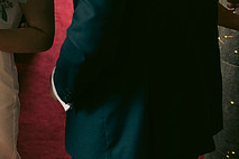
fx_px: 578
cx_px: -18
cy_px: -32
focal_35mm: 87
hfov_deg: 22.2
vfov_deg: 15.2
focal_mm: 32
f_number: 3.5
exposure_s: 1/160
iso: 800
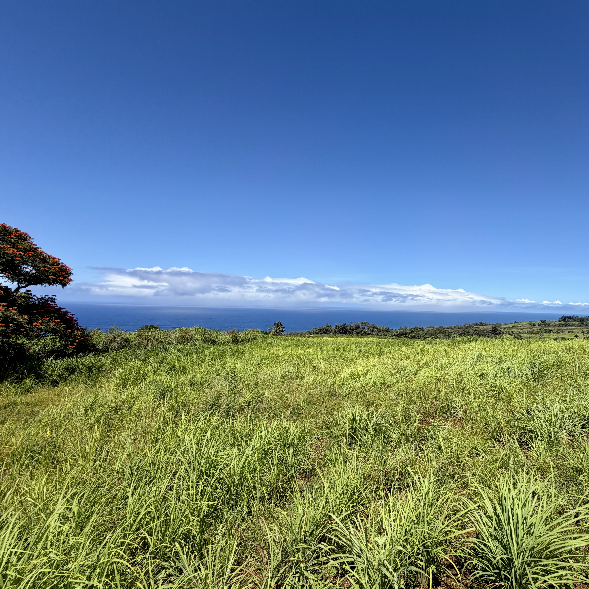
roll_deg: -0.6
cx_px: 395
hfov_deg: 81.0
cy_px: 294
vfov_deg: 84.0
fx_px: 327
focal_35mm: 17
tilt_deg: +1.9
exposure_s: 1/1145
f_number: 2.2
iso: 20
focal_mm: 2.22
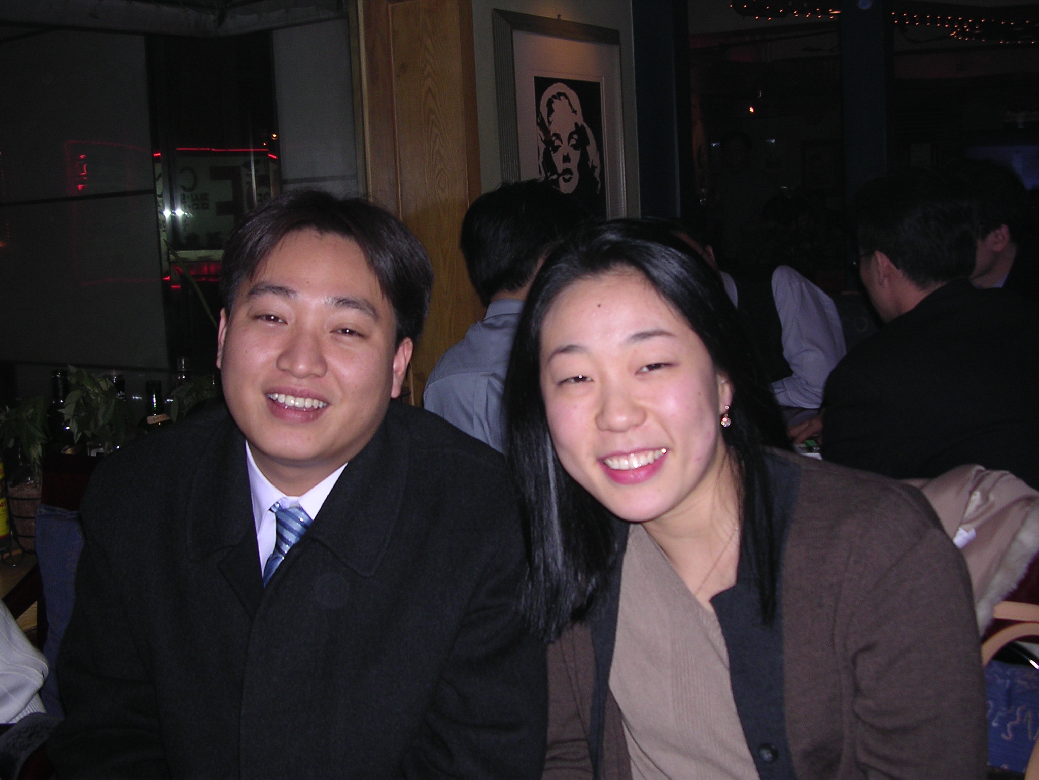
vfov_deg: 37.7
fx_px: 1141
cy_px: 390
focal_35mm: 38
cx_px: 520
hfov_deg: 49.0
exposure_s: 1/60.1
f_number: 2.8
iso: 100
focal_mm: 5.8
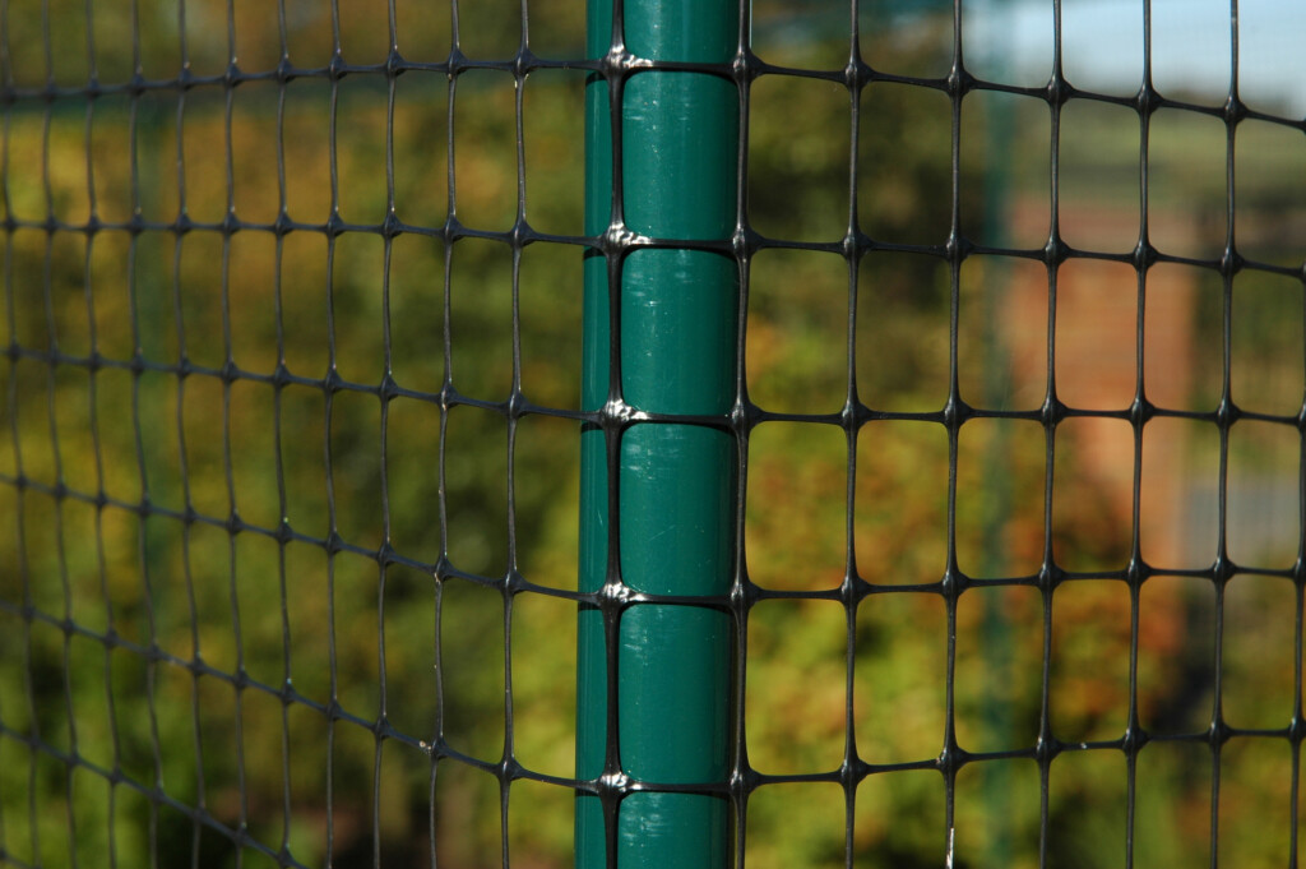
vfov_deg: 13.0
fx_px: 3806
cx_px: 653
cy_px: 434
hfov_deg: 19.5
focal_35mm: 105
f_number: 10
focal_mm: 70
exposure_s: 1/200
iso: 200
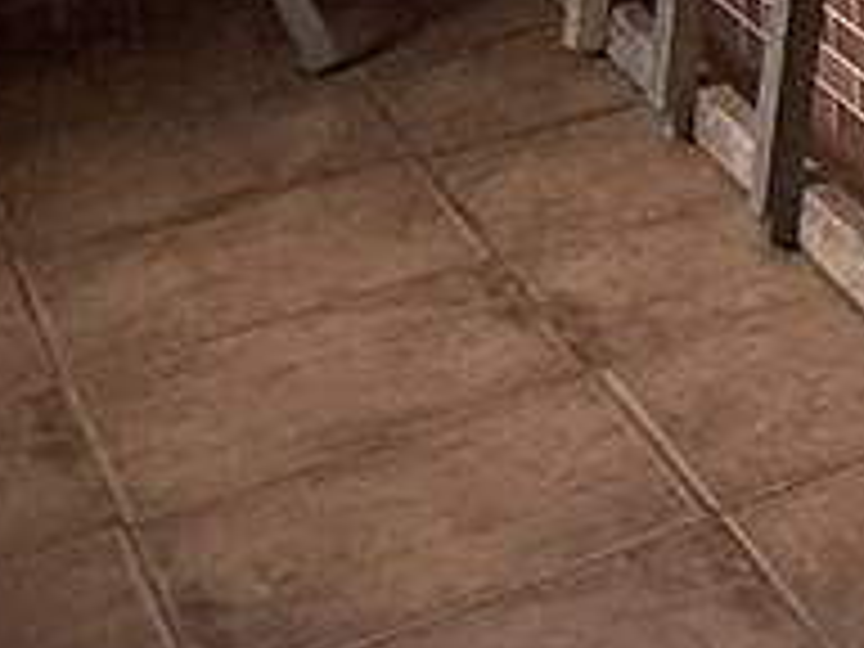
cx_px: 2304
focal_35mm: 105
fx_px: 2621
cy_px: -832
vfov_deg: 11.8
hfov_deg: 12.5
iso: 64
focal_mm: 2.22
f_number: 2.2
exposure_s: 1/99
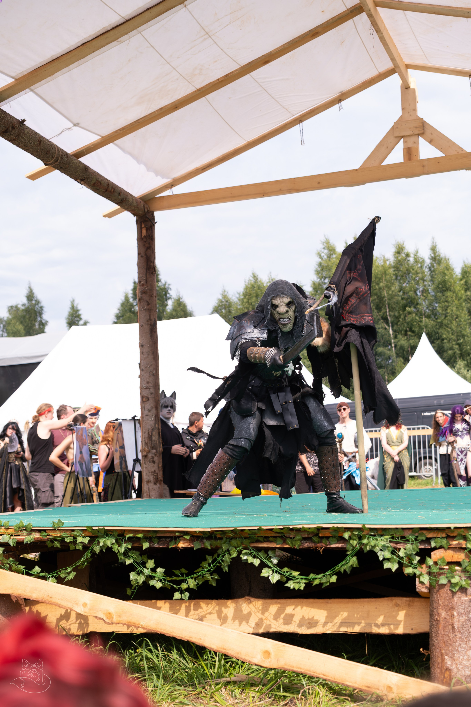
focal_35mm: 55
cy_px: 354
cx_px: 236
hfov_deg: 24.6
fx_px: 1079
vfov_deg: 36.2
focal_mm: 36.5
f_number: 3.2
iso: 160
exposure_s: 1/1250
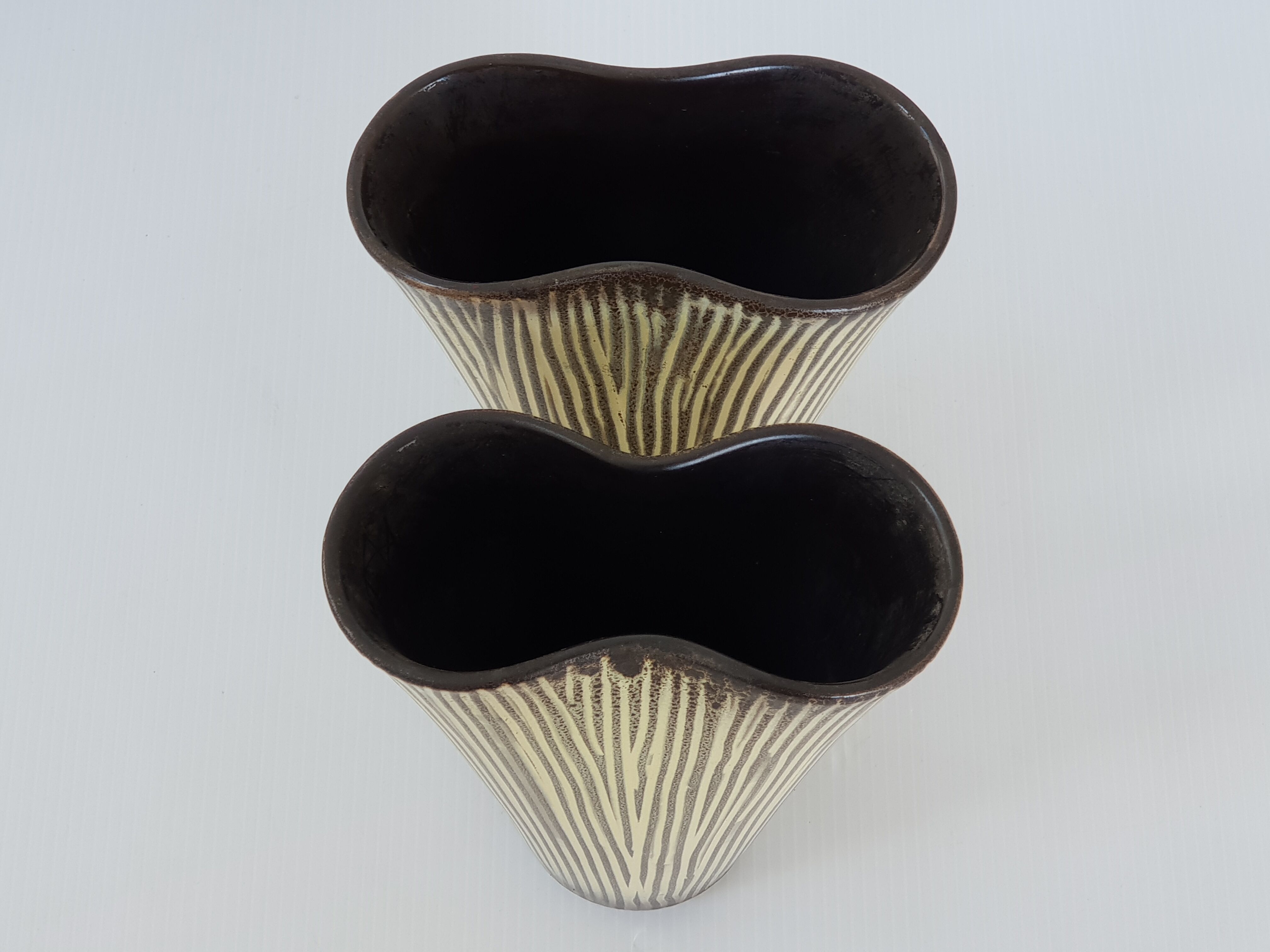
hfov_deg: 36.8
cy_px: 476
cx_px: 635
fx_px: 1908
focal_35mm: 52
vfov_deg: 28.0
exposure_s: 1/33
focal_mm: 6
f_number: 2.4
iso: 40
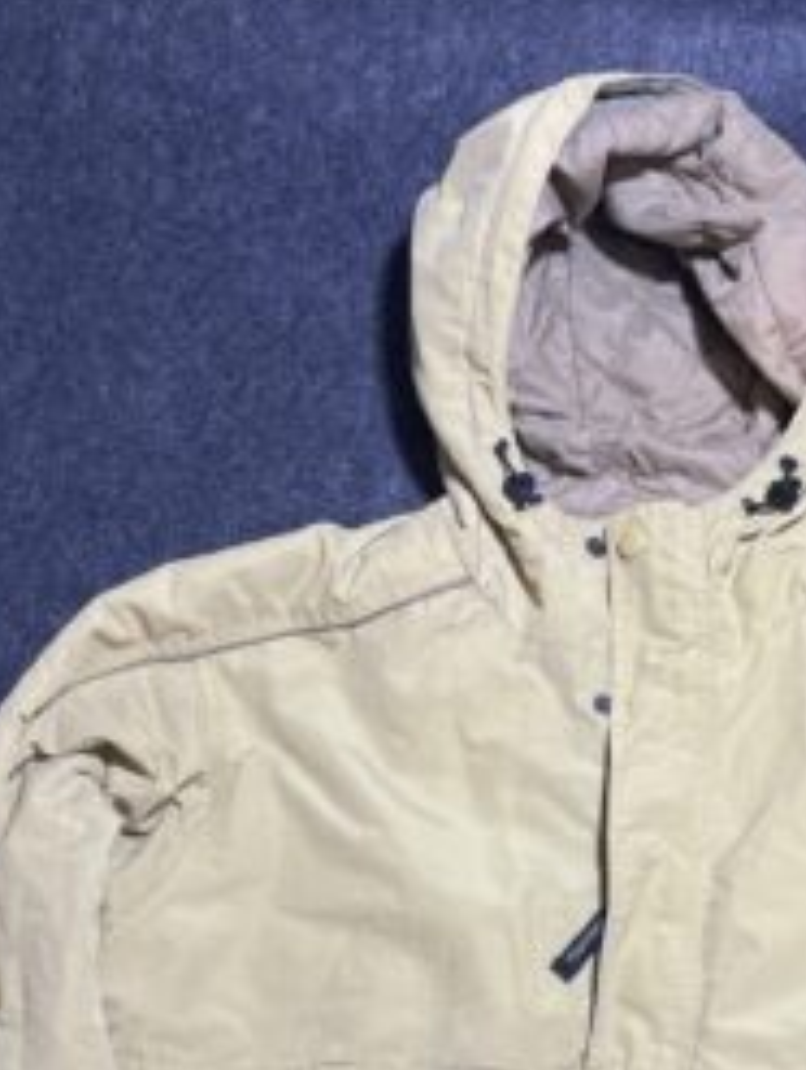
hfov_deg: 25.9
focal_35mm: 56
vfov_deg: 31.8
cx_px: 598
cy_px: 1055
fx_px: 1734
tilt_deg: -58.0
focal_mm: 4.2
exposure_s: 1/100
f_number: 1.6
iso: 80
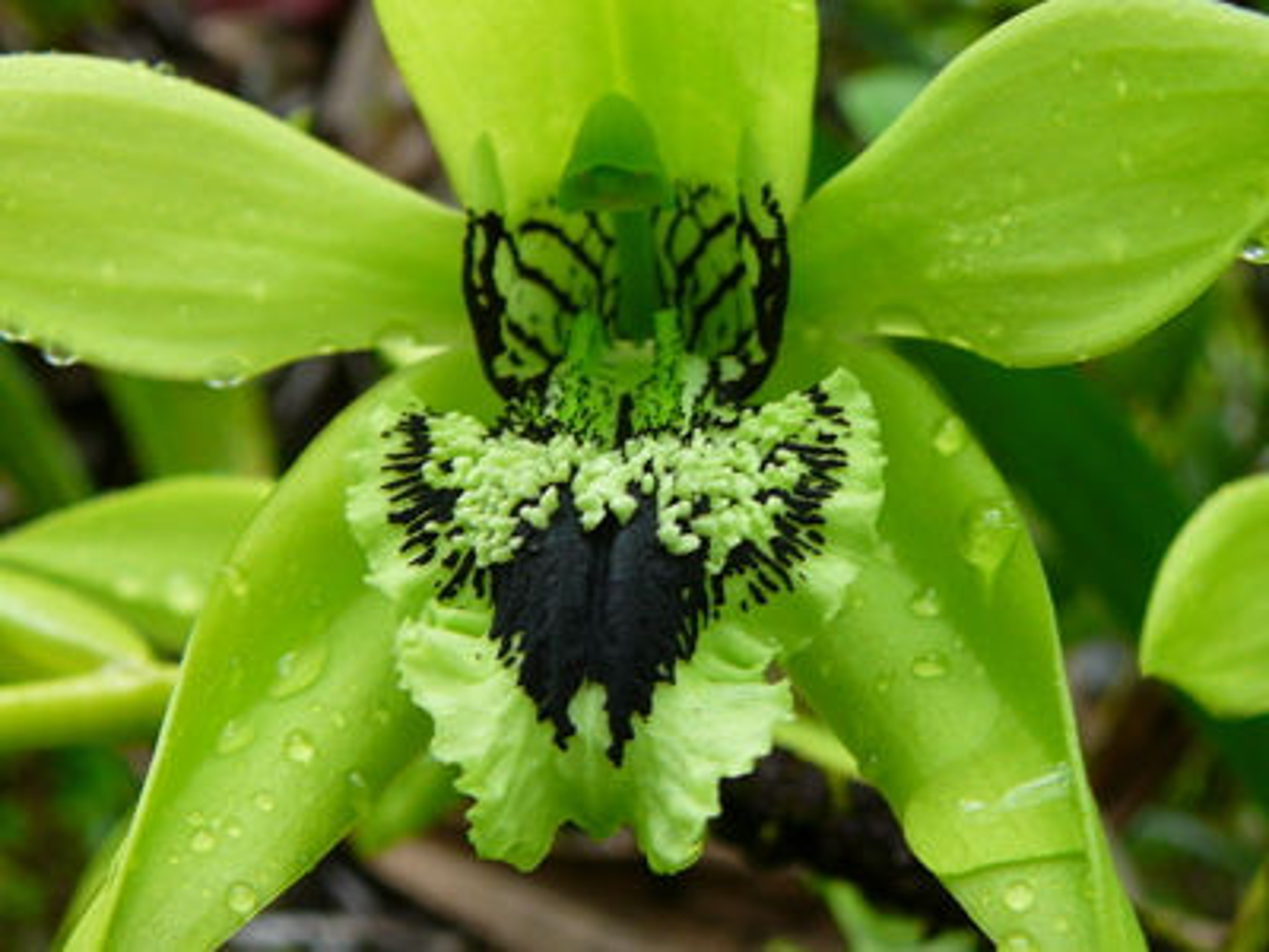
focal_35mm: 41
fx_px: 1503
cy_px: 476
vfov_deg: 35.1
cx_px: 634
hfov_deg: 45.8
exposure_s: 1/80
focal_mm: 6.1
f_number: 3.1
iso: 80
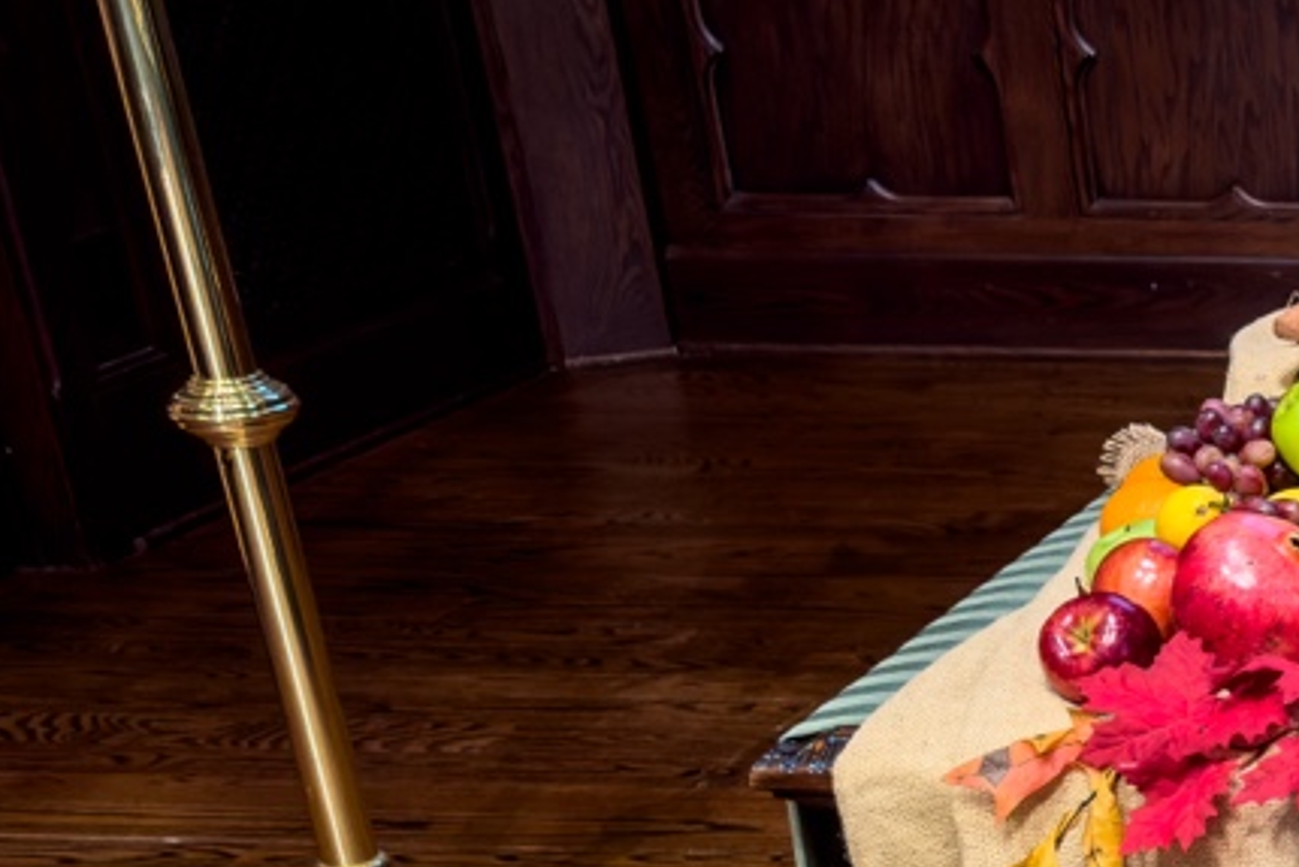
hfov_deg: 18.8
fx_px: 3140
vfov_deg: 15.3
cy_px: 950
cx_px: 2245
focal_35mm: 87
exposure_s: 1/120
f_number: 1.8
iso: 125
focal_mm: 6.86
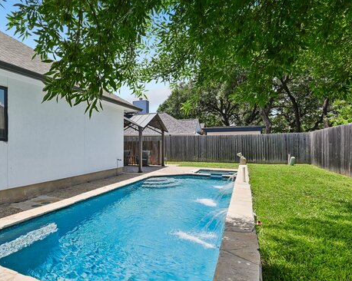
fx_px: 219
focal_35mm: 21
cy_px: 145
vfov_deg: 65.5
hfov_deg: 76.3
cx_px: 133
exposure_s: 1/250
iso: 400
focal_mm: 16
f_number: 8
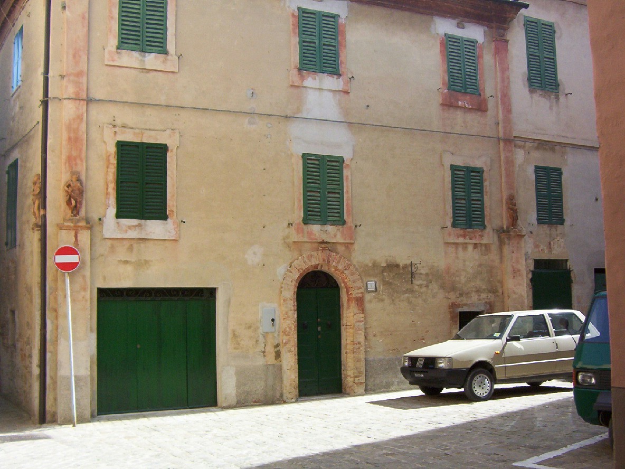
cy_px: 234
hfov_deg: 51.4
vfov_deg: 39.7
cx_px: 312
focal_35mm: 36
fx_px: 650
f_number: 2.76
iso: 100
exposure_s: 1/908
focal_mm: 5.54
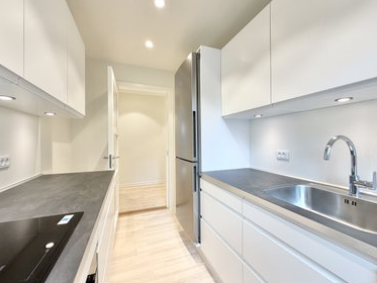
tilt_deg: +0.5
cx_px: 189
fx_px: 163
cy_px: 139
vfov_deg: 81.8
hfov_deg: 98.2
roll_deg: +0.5
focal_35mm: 15
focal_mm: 2.22
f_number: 2.2
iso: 160
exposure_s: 1/110
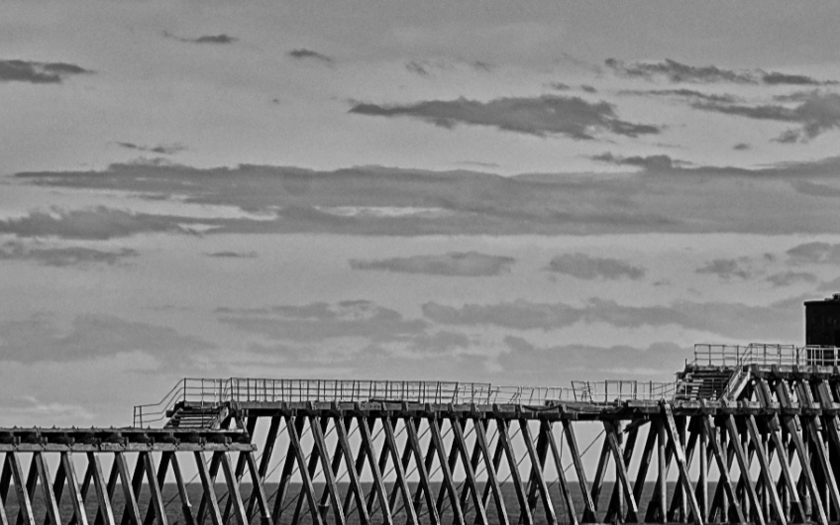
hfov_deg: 5.2
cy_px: 325
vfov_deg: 3.3
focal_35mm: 404
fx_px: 9249
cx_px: 452
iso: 200
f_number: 8
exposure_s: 1/1600
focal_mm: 160
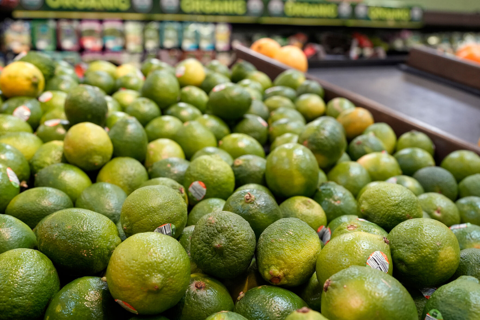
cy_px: 160
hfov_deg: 54.4
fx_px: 467
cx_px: 240
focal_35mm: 35
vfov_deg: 37.8
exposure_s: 1/200
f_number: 6.3
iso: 2000
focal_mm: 35
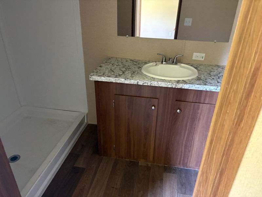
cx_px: 131
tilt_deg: -28.5
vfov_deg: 53.1
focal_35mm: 26
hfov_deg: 67.3
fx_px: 197
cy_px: 98
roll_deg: -3.0
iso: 1000
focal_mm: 5.96
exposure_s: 1/46
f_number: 1.6
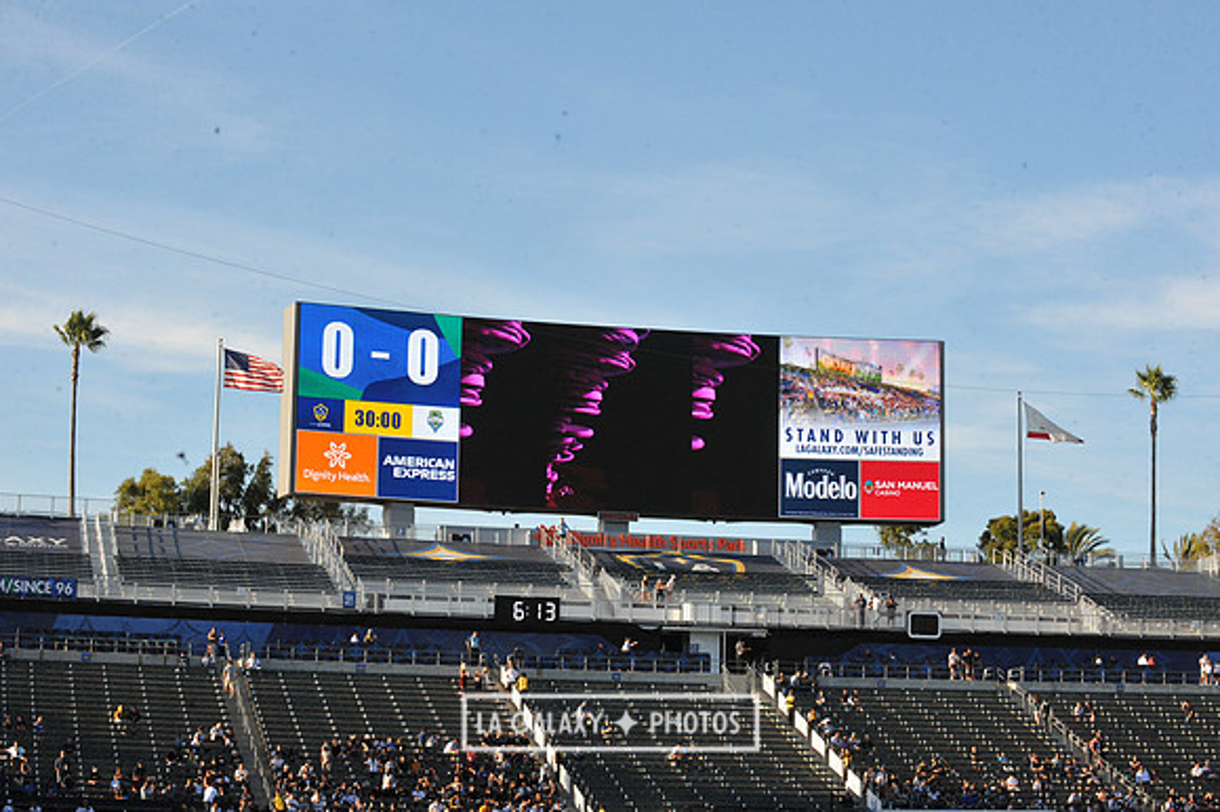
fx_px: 2709
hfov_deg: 25.4
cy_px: 406
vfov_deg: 17.0
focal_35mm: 80
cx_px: 610
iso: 1600
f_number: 16
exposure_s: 1/1000
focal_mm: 80
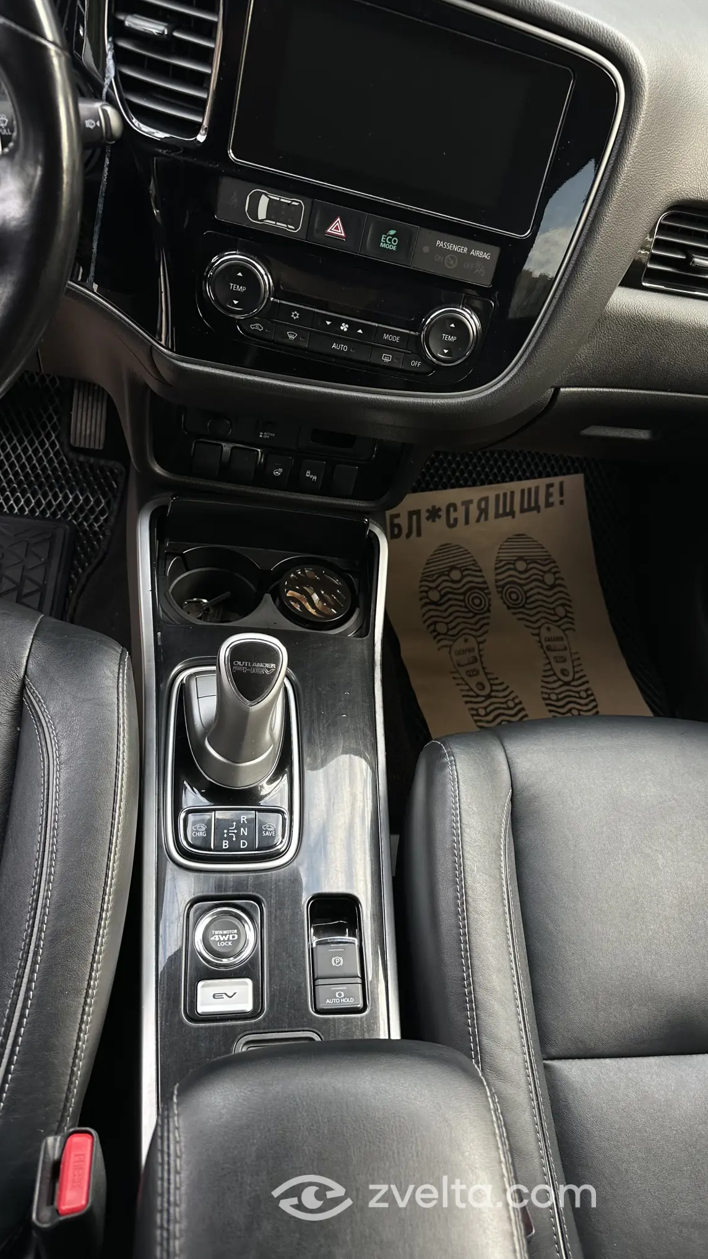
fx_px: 901
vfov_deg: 69.8
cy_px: 610
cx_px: 434
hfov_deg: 42.6
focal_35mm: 27
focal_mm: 6.86
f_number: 1.78
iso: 100
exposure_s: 1/121
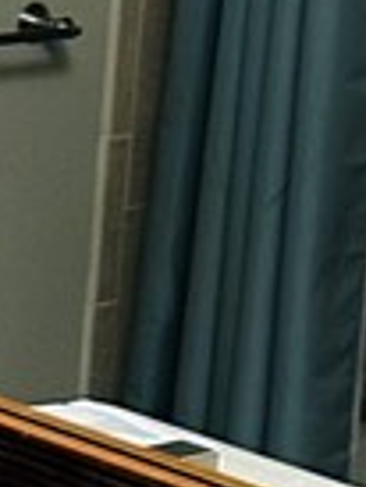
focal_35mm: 179
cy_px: 178
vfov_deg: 11.0
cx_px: -707
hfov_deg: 7.4
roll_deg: -2.2
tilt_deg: -14.7
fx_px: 2520
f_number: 1.78
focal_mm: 6.86
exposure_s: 1/60
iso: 200
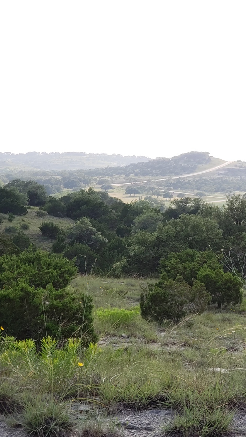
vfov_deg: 29.2
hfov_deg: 16.6
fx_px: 835
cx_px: 194
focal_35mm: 72
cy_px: 277
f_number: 2.4
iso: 32
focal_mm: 6
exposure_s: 1/269
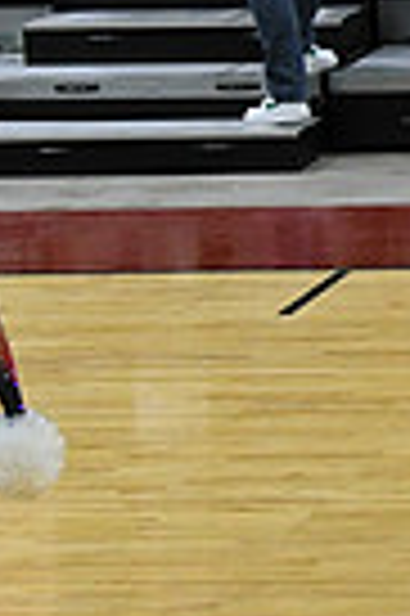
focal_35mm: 445
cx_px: 1257
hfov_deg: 3.0
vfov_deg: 4.6
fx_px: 7621
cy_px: 290
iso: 4000
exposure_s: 1/500
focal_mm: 70
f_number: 4
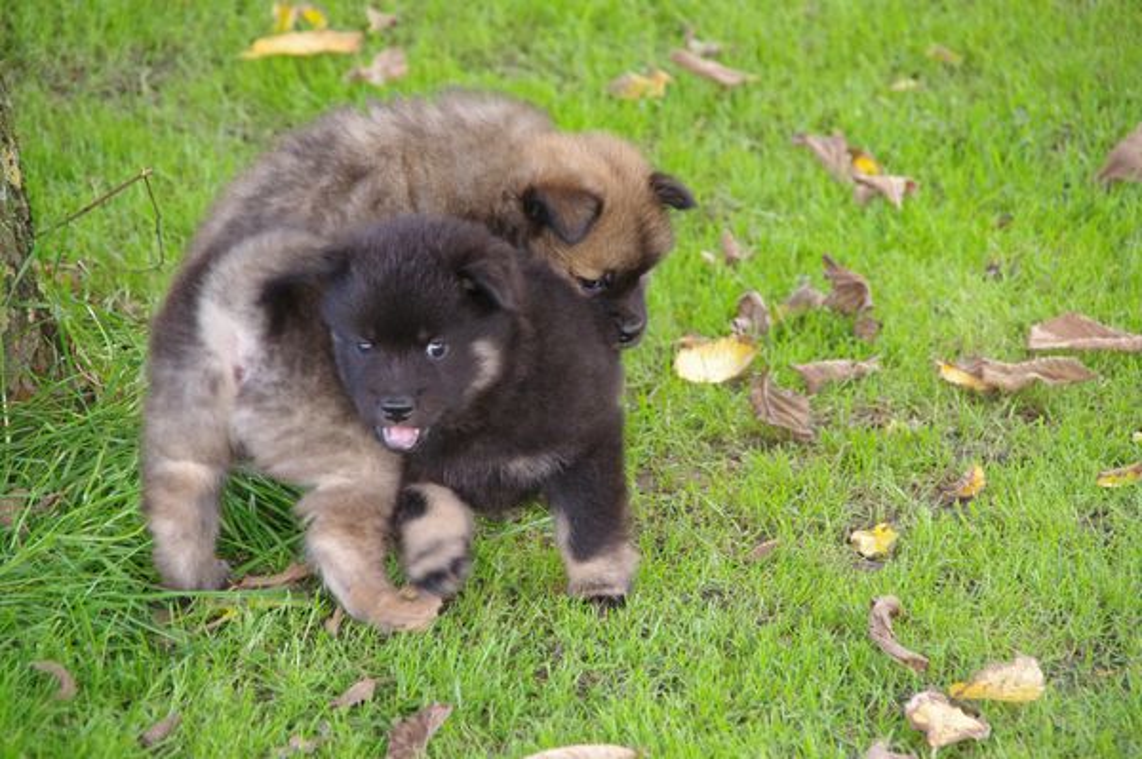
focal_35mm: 199
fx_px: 6307
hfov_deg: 10.3
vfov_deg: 6.9
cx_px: 571
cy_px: 380
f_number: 5.6
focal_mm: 133
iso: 1600
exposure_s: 1/200
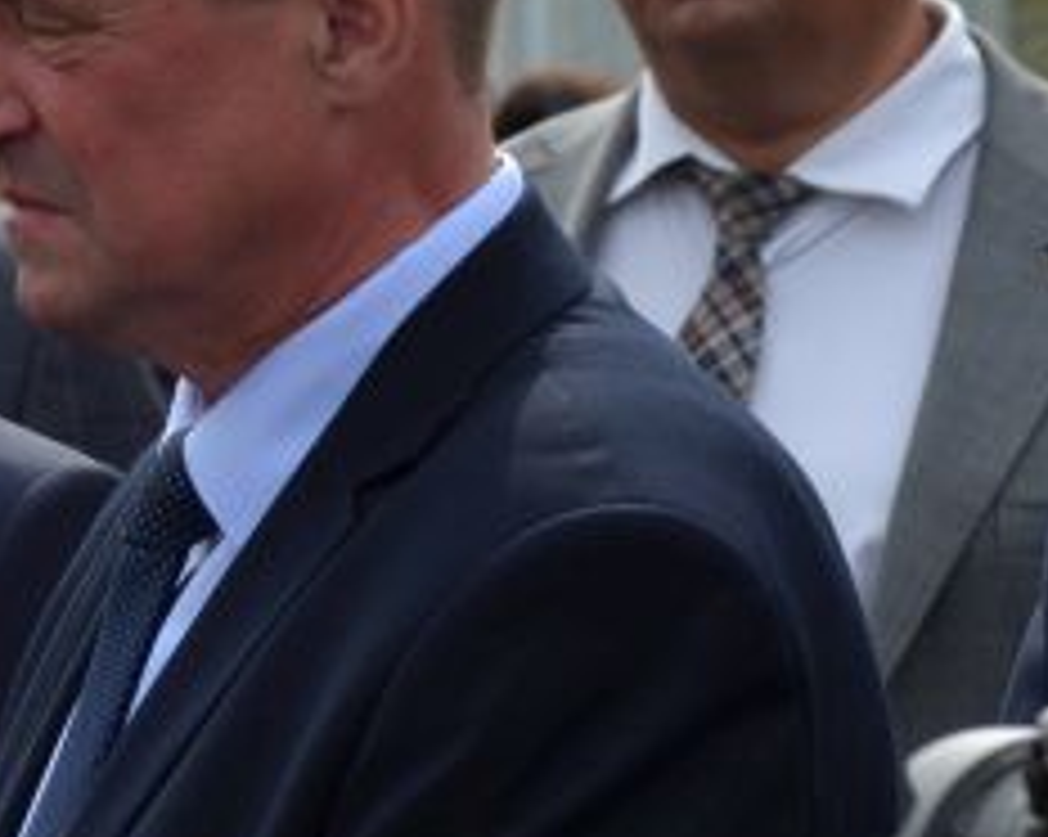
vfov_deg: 3.4
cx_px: -571
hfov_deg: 4.2
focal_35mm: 453
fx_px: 14039
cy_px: 162
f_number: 8
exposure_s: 1/250
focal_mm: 75
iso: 125
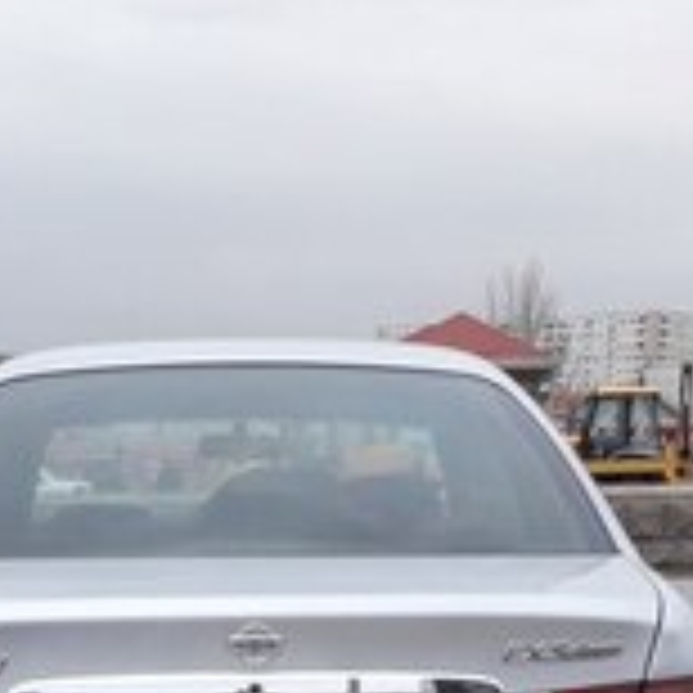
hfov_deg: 22.4
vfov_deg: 19.4
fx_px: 1744
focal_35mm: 77
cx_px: 274
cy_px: 1058
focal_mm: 3.6
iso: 40
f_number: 1.9
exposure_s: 1/50
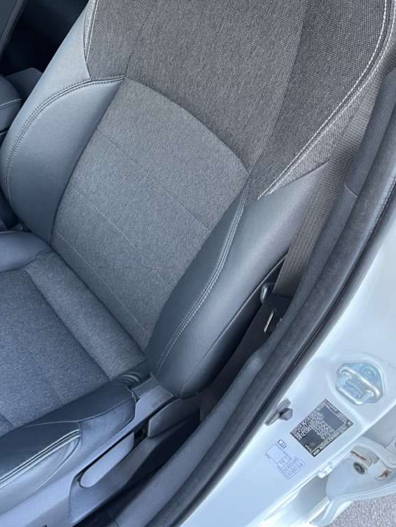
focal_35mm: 35
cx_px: 52
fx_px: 534
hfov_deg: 38.4
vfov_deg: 52.6
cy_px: 264
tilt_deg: -48.2
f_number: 1.6
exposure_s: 1/60
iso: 400
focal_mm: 5.1
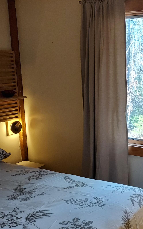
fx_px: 299
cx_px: 147
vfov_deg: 41.8
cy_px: 125
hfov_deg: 25.4
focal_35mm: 48
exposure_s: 1/60
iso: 125
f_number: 1.8
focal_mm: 4.6
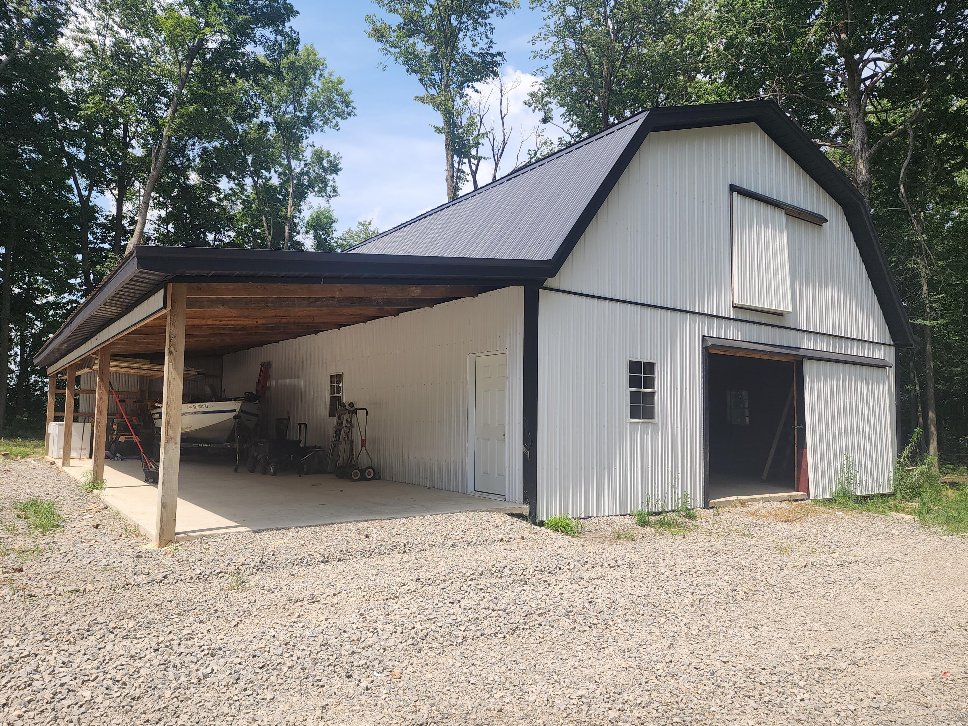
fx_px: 671
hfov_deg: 71.6
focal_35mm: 24
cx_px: 483
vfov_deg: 56.8
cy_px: 368
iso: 12
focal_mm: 6.4
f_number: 1.8
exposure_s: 1/688
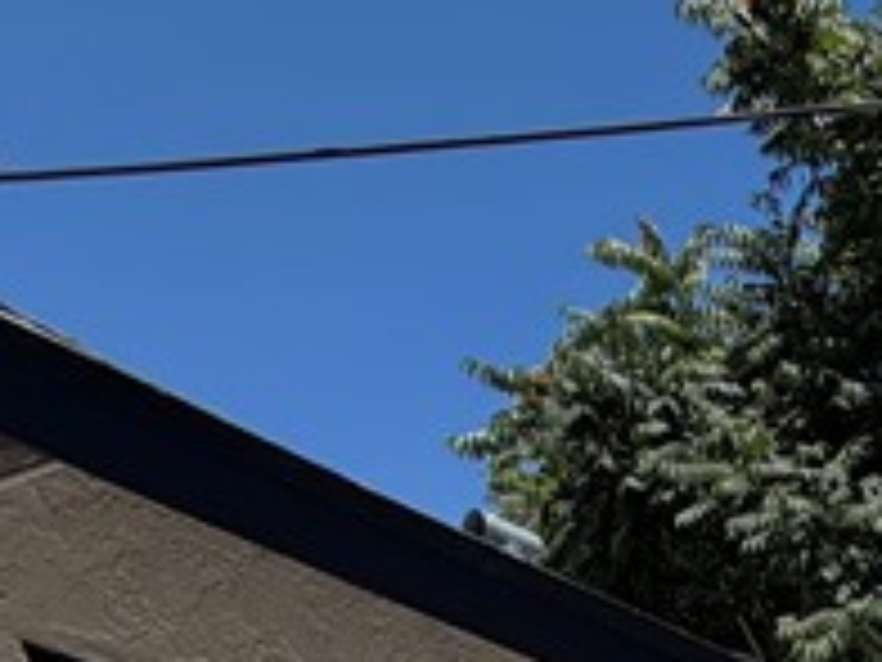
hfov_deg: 23.0
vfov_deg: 14.9
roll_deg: -2.4
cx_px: 1215
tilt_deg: +1.3
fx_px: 1860
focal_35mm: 73
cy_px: 1464
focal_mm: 2.22
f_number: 2.2
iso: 20
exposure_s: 1/1145
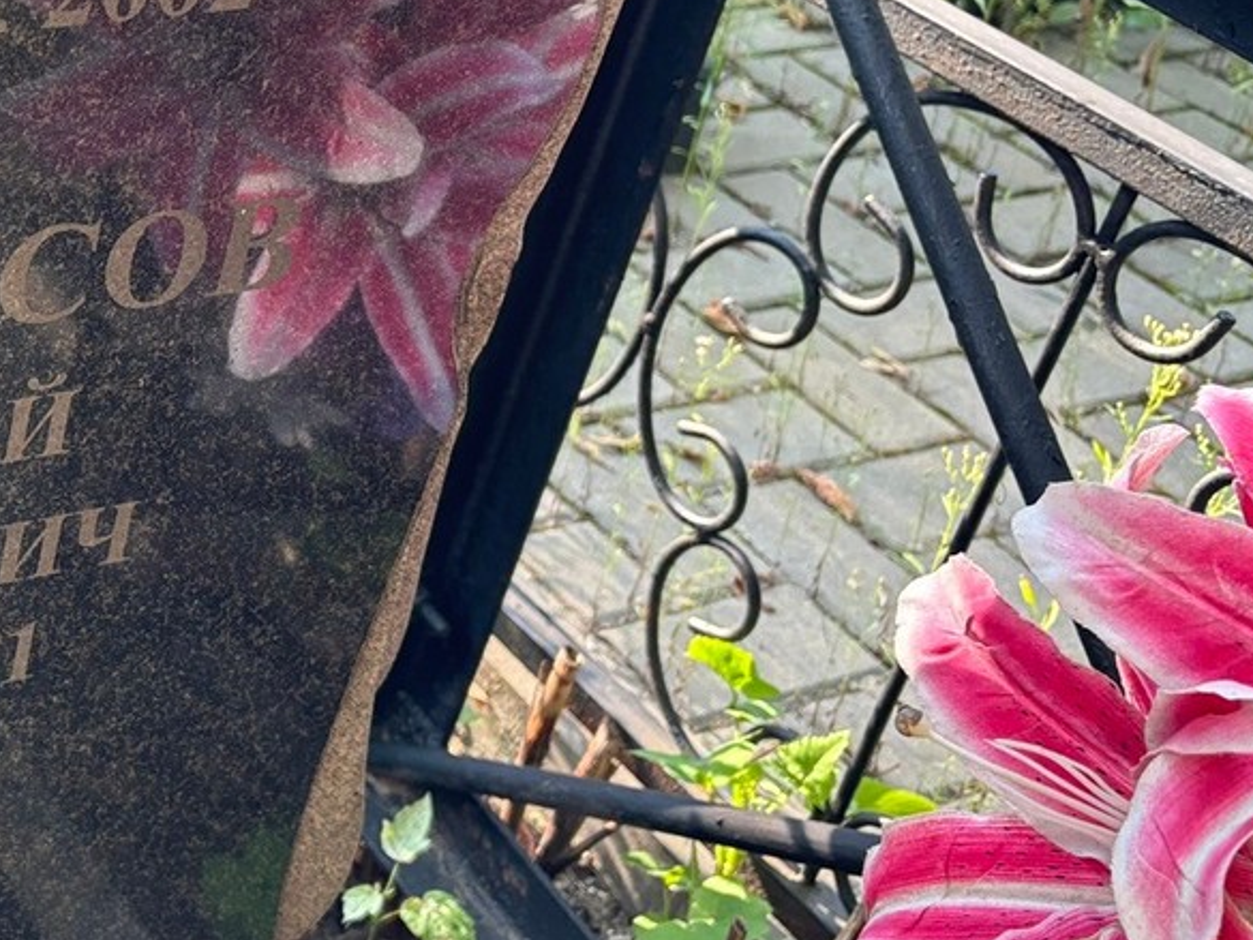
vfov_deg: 22.5
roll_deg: -8.6
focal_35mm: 64
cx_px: -188
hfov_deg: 27.2
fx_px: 2317
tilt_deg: -30.3
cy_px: 152
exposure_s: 1/121
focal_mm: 5.96
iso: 32
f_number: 1.6
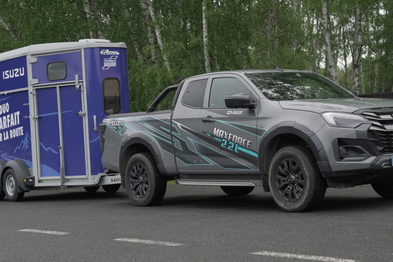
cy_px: 128
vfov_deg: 17.3
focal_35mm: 79
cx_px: 213
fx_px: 863
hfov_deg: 25.7
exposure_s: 1/250
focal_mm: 63
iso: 200
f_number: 6.3
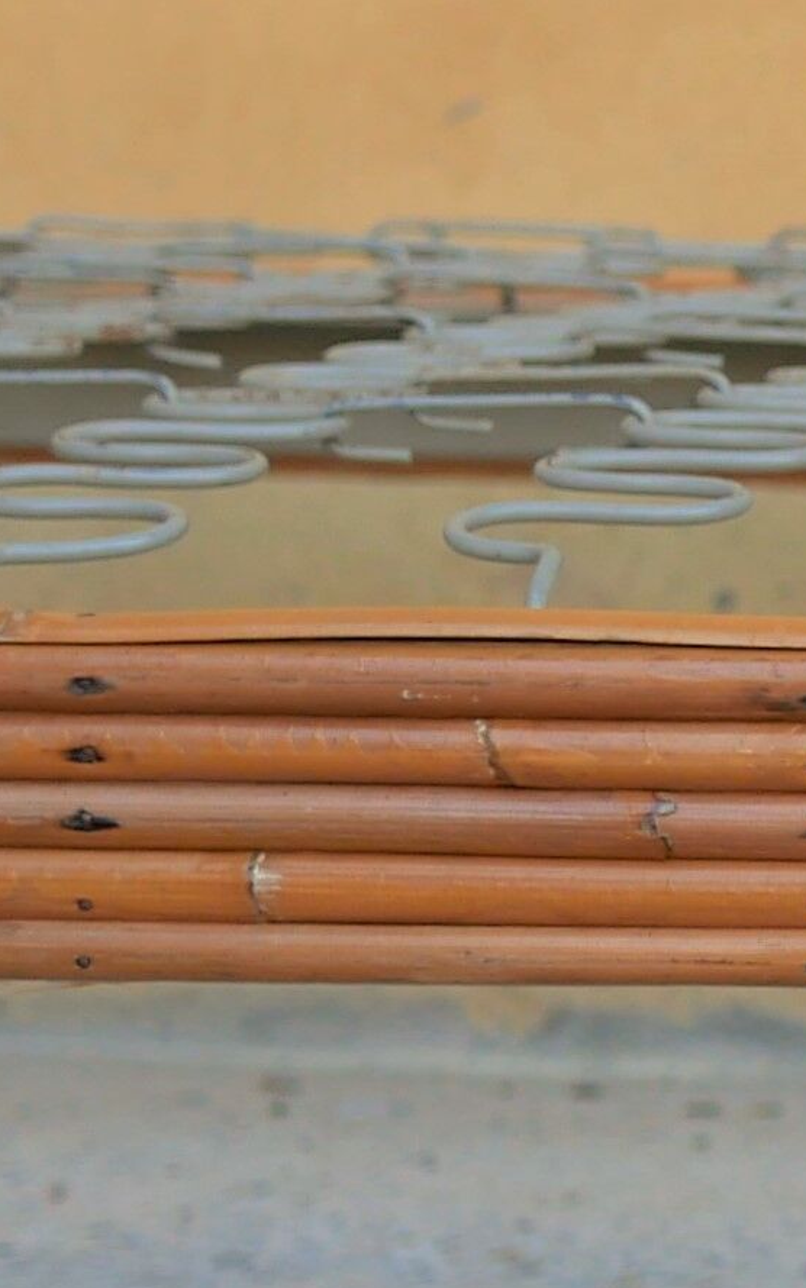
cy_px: 156
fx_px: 7482
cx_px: 3135
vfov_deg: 9.8
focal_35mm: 213
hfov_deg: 5.4
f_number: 2.8
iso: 200
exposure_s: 1/320
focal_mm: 20
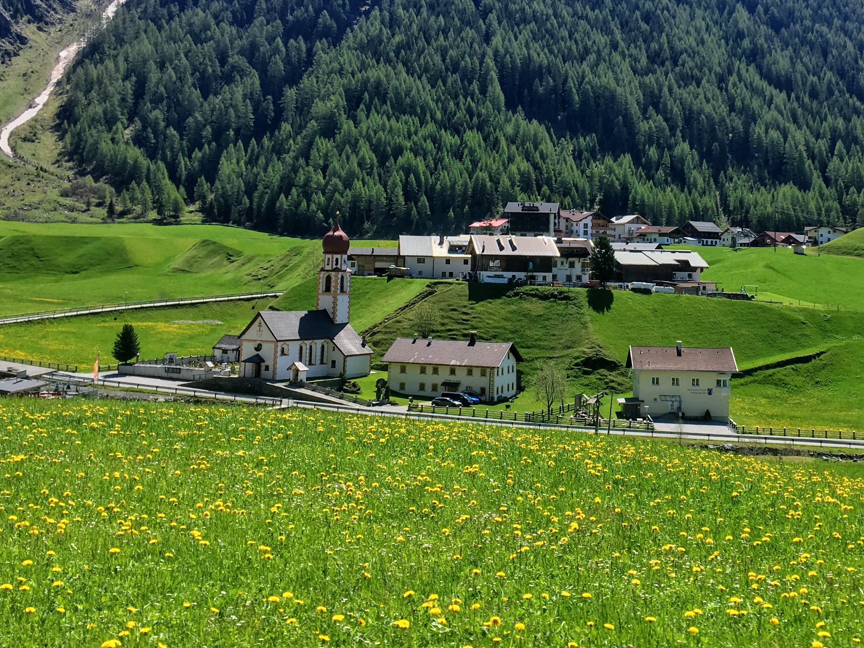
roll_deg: +2.9
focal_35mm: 45
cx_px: 568
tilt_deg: +2.7
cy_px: 187
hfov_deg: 41.6
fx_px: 1123
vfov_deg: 31.8
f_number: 2.2
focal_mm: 4.15
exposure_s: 1/1068
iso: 25
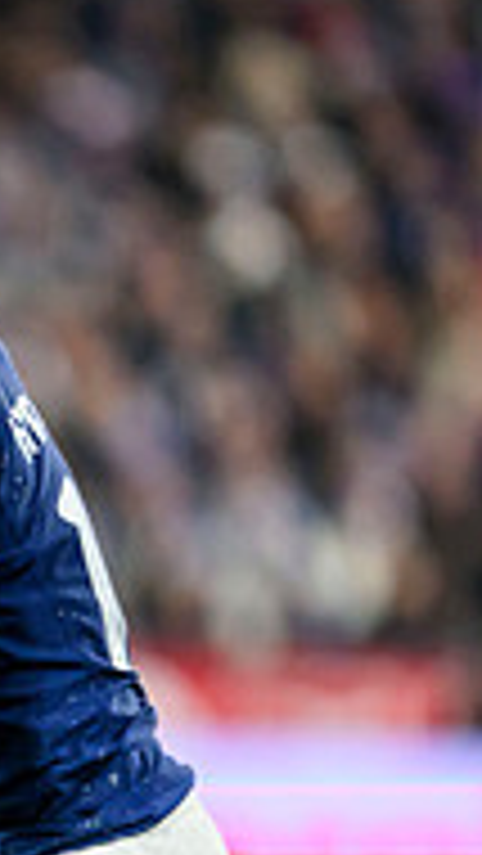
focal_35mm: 1520
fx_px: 34506
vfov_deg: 1.4
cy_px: 736
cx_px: -391
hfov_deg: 0.8
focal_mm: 400
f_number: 2.8
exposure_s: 1/2500
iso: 3200
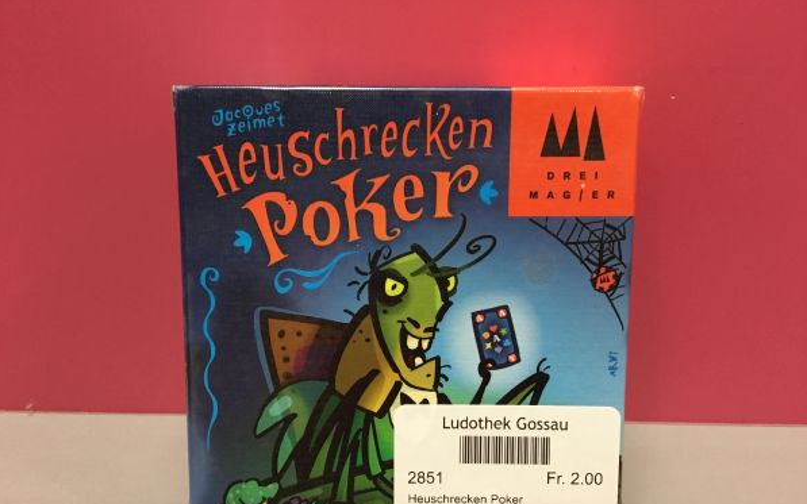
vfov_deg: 38.2
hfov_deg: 58.1
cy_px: 299
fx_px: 726
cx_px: 403
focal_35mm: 33
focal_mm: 3.3
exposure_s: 1/33
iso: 200
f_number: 2.4
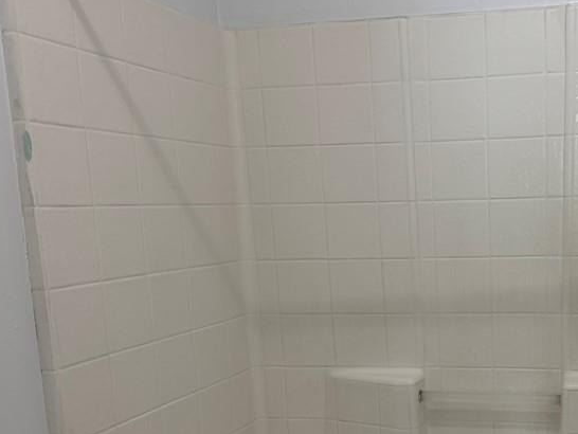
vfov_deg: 31.7
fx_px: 752
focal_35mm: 45
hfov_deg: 39.9
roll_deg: +1.5
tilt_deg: -8.4
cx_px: 483
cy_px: 319
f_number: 1.78
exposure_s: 1/60
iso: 160
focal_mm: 6.76
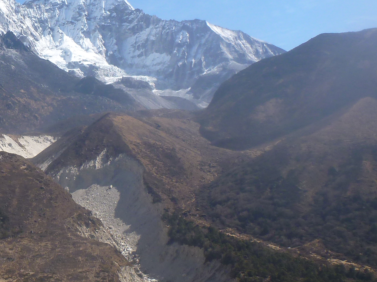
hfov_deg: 26.4
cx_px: -13
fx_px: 751
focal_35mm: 69
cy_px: 106
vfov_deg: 21.3
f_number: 3.3
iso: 100
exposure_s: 1/640
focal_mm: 4.9
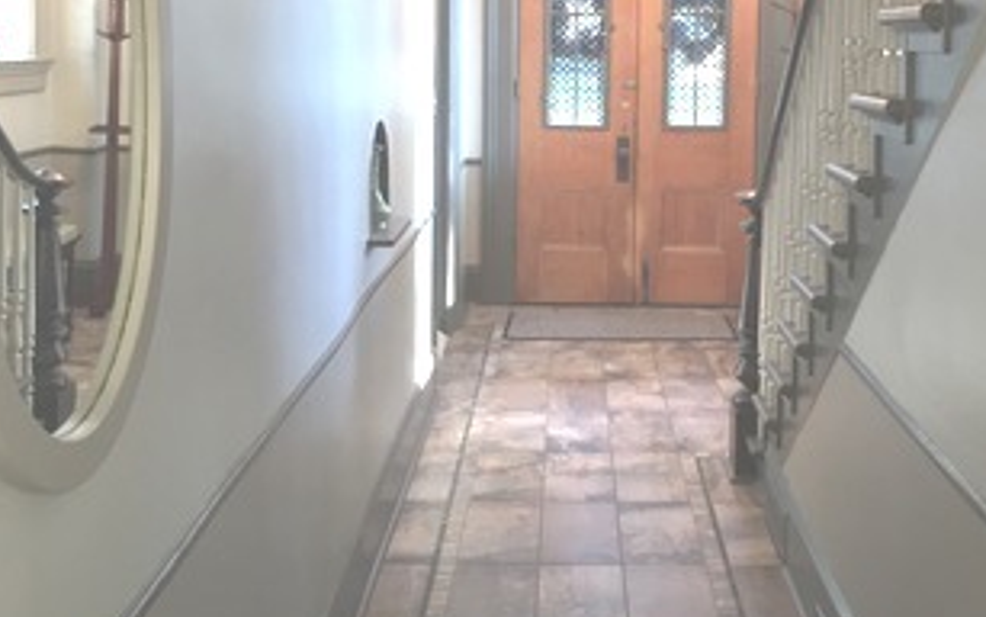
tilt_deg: -4.1
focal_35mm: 48
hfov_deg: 41.8
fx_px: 1290
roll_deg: -1.1
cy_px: 148
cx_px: 546
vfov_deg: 26.5
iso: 100
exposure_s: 1/30
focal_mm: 4.15
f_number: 2.2
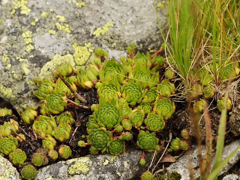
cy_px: 90
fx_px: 961
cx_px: 120
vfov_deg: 10.7
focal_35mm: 139
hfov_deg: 14.2
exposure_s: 1/80
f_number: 7.1
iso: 100
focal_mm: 85
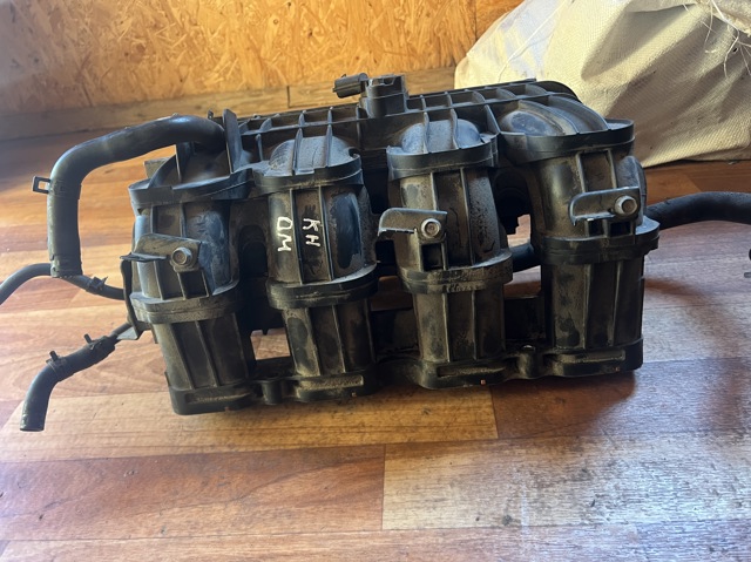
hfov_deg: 67.3
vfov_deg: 53.0
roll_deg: +8.5
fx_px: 564
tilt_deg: -33.6
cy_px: 281
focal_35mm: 26
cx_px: 376
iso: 250
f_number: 1.5
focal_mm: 5.7
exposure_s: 1/60
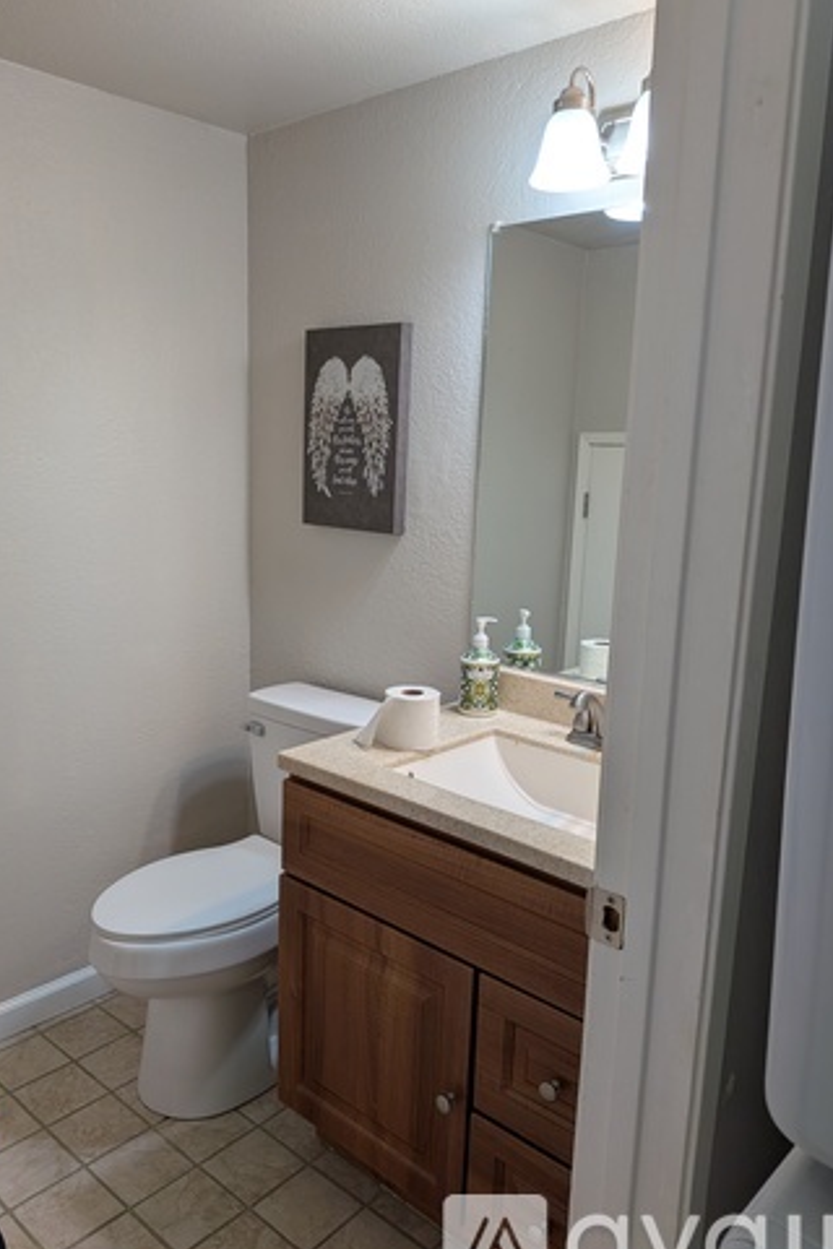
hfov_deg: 49.5
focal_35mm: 26
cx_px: 376
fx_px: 902
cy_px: 648
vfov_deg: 69.4
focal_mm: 4.53
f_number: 1.7
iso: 35
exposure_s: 1/60
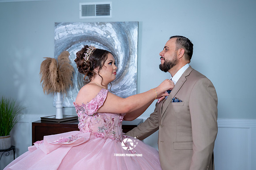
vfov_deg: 31.7
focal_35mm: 42
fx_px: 300
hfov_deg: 46.2
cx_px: 130
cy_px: 83
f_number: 4
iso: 1250
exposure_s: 1/60
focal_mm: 41
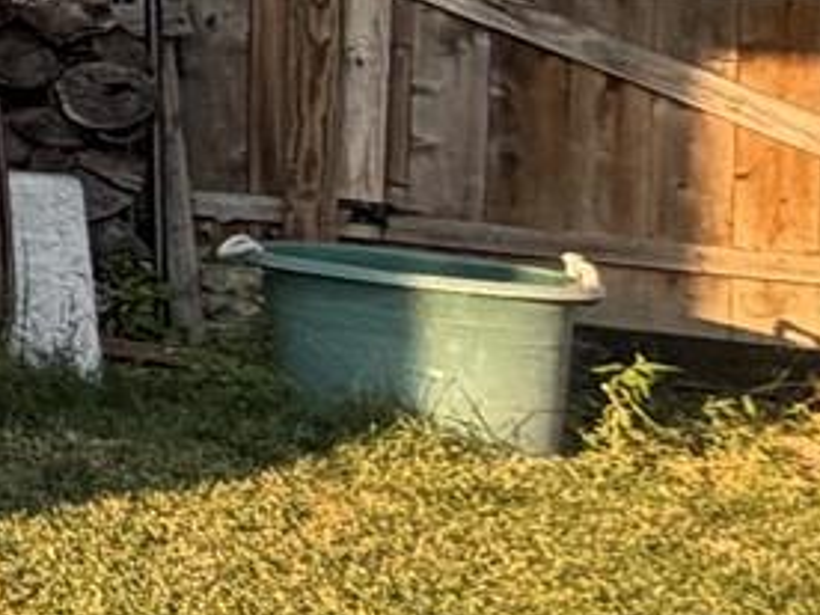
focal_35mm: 104
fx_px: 2464
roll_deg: -1.9
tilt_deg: +0.3
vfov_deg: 13.4
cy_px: -300
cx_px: -2199
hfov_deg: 9.0
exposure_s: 1/502
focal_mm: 2.22
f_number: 2.2
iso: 64
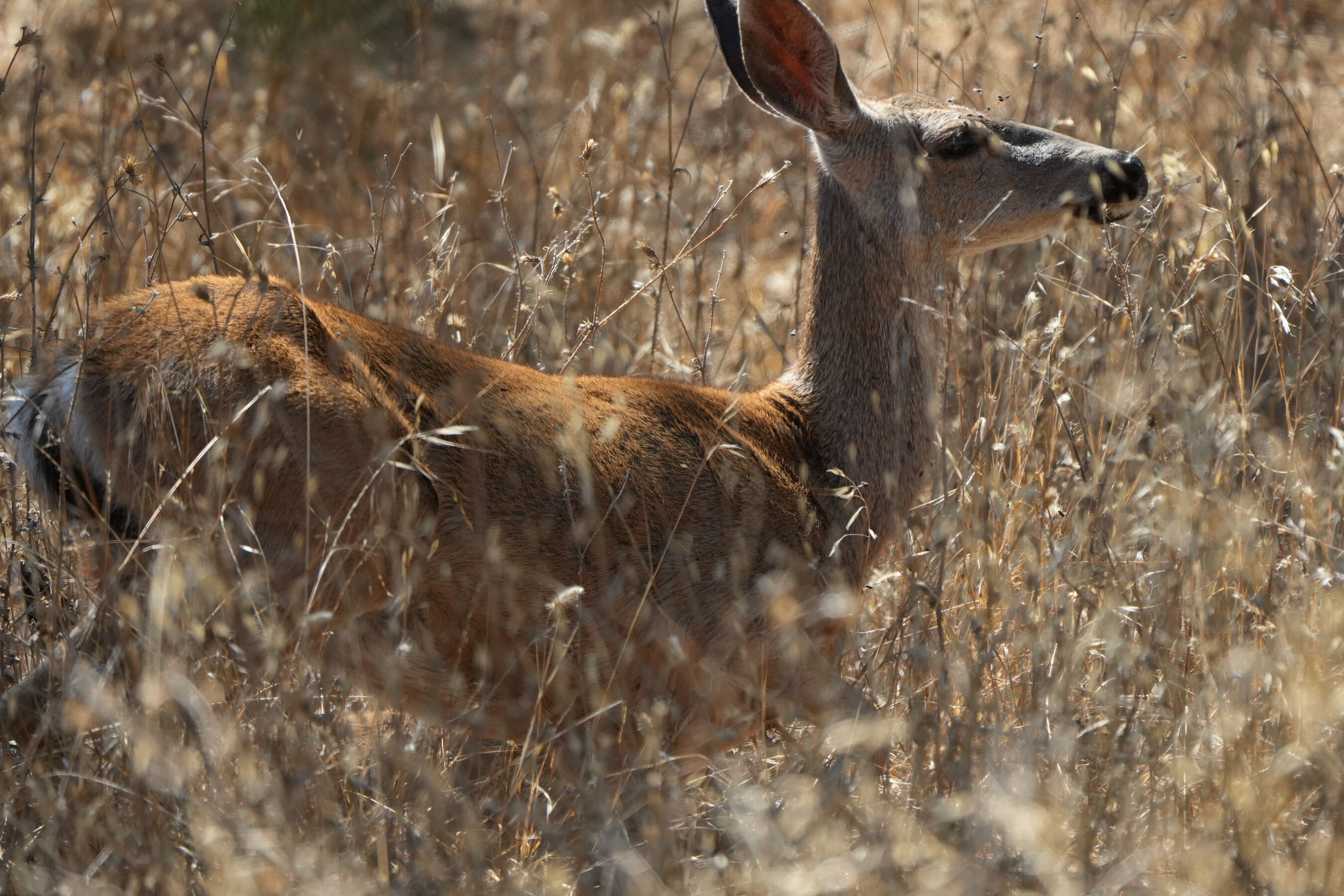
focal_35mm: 639
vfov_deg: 2.2
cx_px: 832
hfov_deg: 3.2
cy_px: 381
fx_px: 23855
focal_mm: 400
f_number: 6.3
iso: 640
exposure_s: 1/800
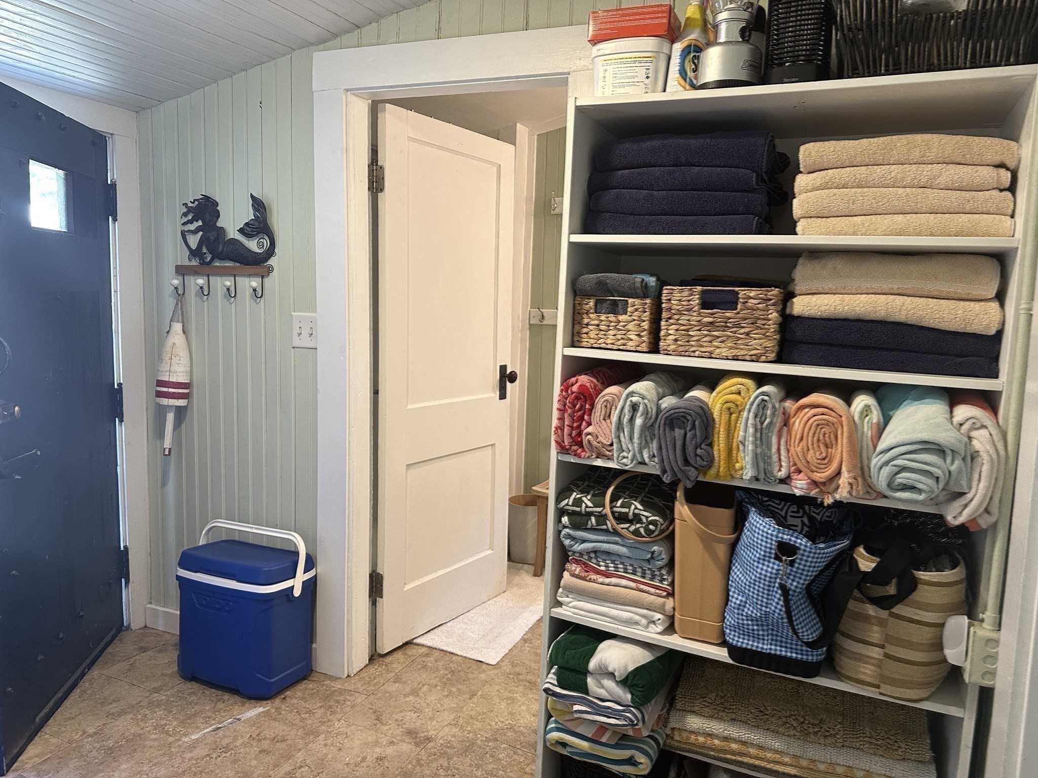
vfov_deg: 56.8
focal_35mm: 24
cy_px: 389
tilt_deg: -6.6
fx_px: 720
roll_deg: -2.5
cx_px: 519
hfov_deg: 71.6
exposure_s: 1/60
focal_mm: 6.86
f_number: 1.78
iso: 200
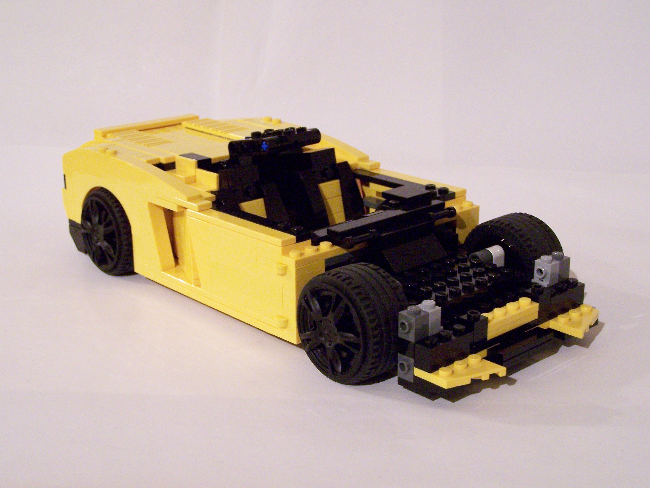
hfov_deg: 34.3
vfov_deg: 26.1
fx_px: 1052
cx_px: 325
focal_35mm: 56
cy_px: 244
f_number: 3.1
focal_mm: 9.3
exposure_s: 1/8
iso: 400
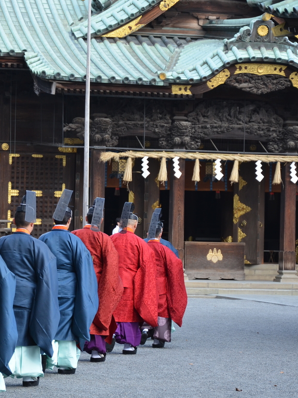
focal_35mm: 153
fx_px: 1757
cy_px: 199
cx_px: 36
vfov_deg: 12.9
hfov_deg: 9.7
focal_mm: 70
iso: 400
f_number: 5.3
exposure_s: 1/320
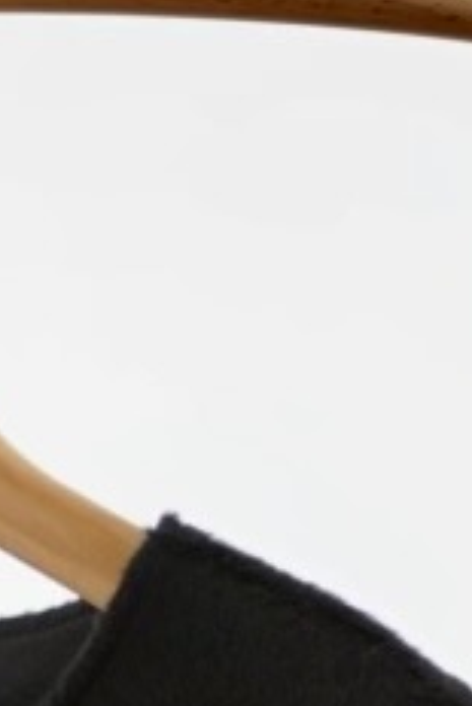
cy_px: 1482
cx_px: -43
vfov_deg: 8.0
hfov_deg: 5.6
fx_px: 4791
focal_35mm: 244
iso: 100
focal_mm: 35
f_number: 2
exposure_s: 1/60
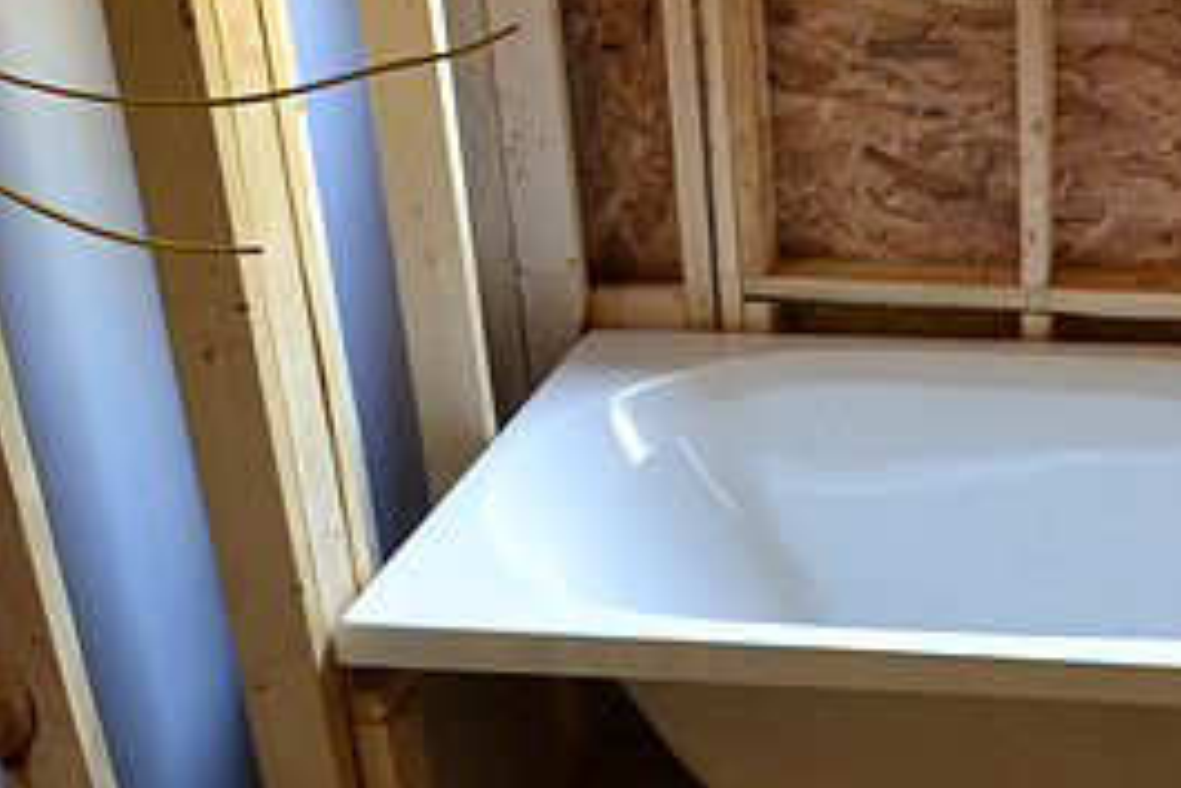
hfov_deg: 32.2
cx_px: 1074
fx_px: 1937
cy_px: 621
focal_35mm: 59
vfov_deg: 22.7
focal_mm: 18
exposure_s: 1/15
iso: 800
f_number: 3.5
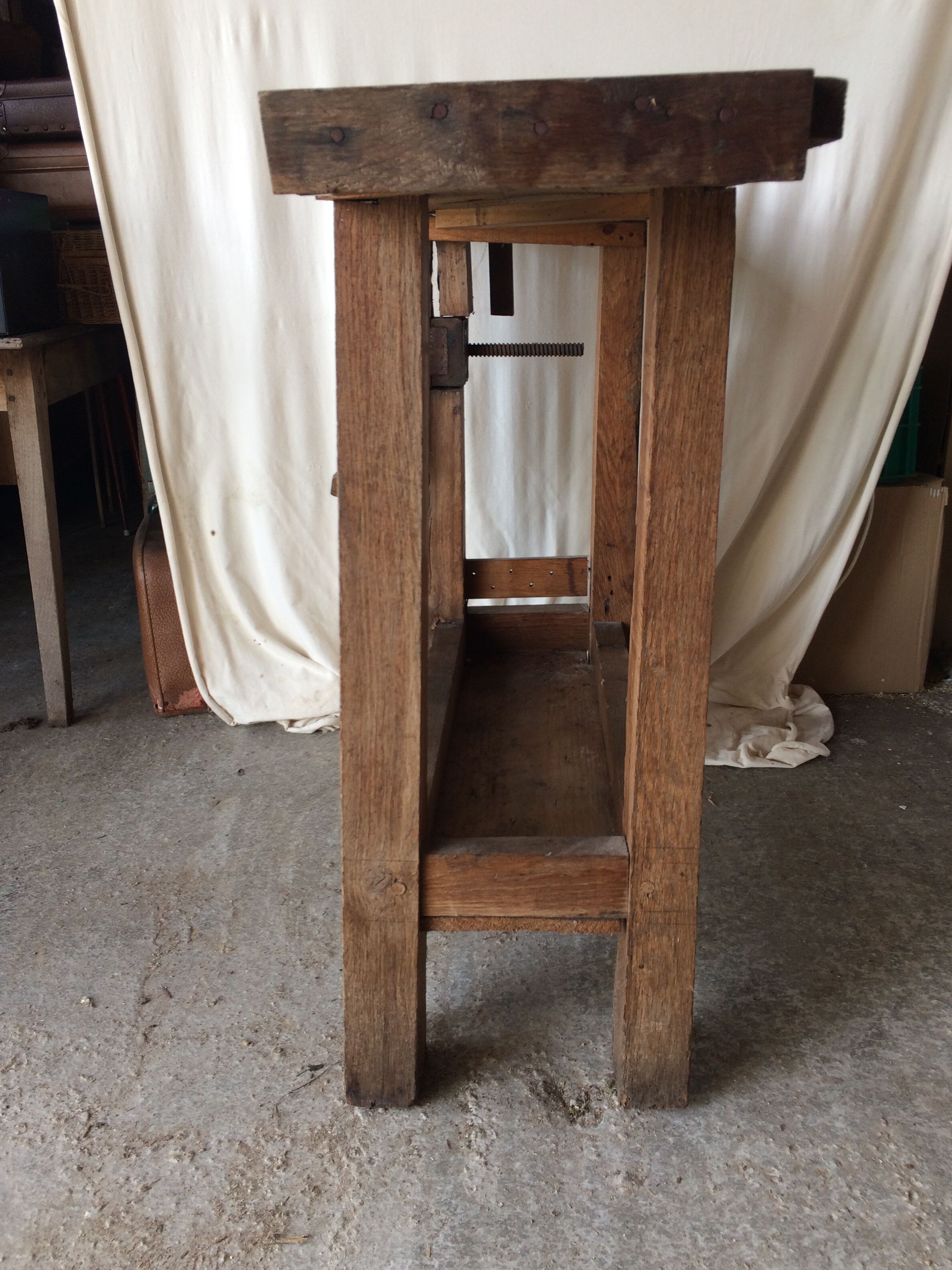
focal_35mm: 30
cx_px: 466
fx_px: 1100
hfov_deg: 46.8
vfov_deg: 60.0
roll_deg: +1.5
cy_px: 617
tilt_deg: -21.0
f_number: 2.2
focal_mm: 4.15
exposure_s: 1/50
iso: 40
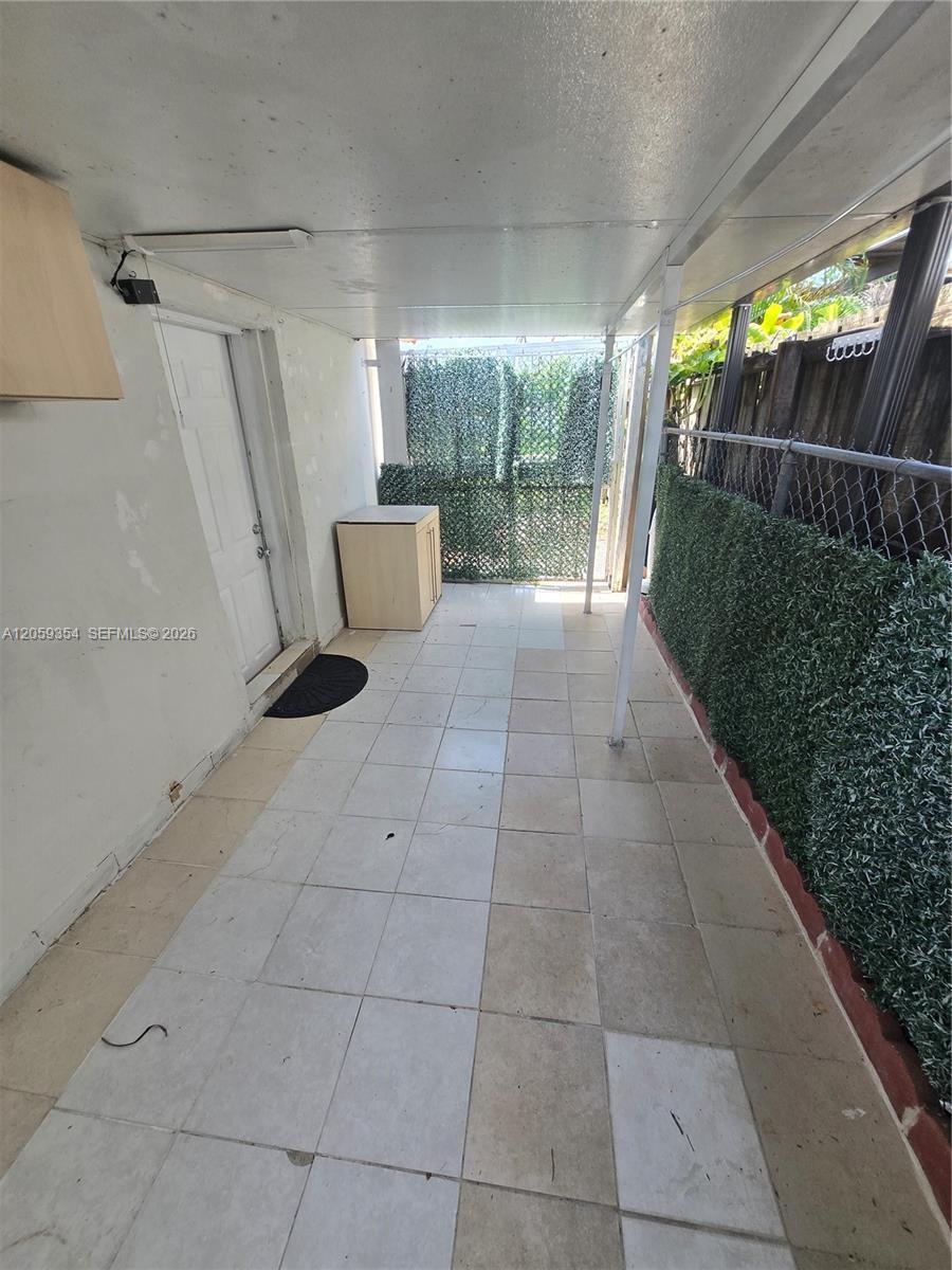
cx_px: 476
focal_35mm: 13
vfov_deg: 106.2
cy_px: 635
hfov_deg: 89.9
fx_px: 477
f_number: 2.2
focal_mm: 1.7
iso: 40
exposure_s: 1/120
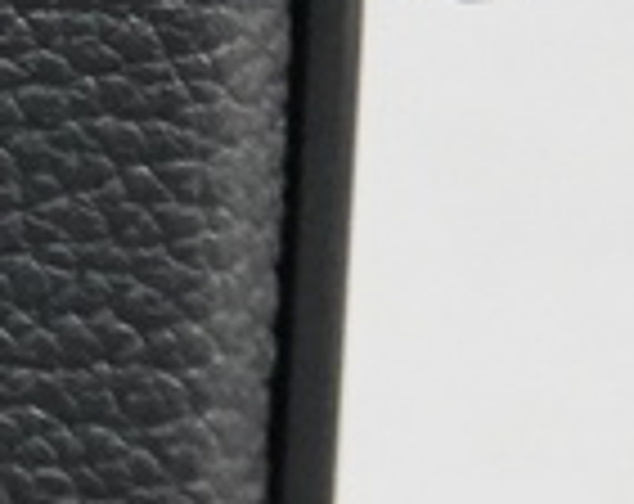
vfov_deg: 2.6
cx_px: -1407
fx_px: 10947
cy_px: -320
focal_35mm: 585
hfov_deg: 3.2
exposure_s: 1/80
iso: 1600
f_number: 4.5
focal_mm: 26.9
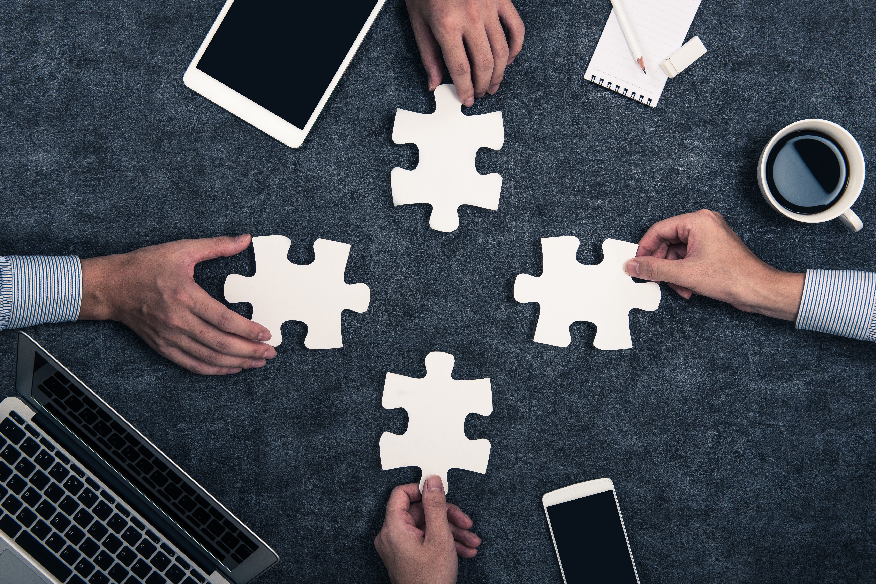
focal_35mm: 48
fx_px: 1168
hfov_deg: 41.1
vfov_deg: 28.1
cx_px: 438
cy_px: 292
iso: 100
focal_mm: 48
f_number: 9.5
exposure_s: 1/125
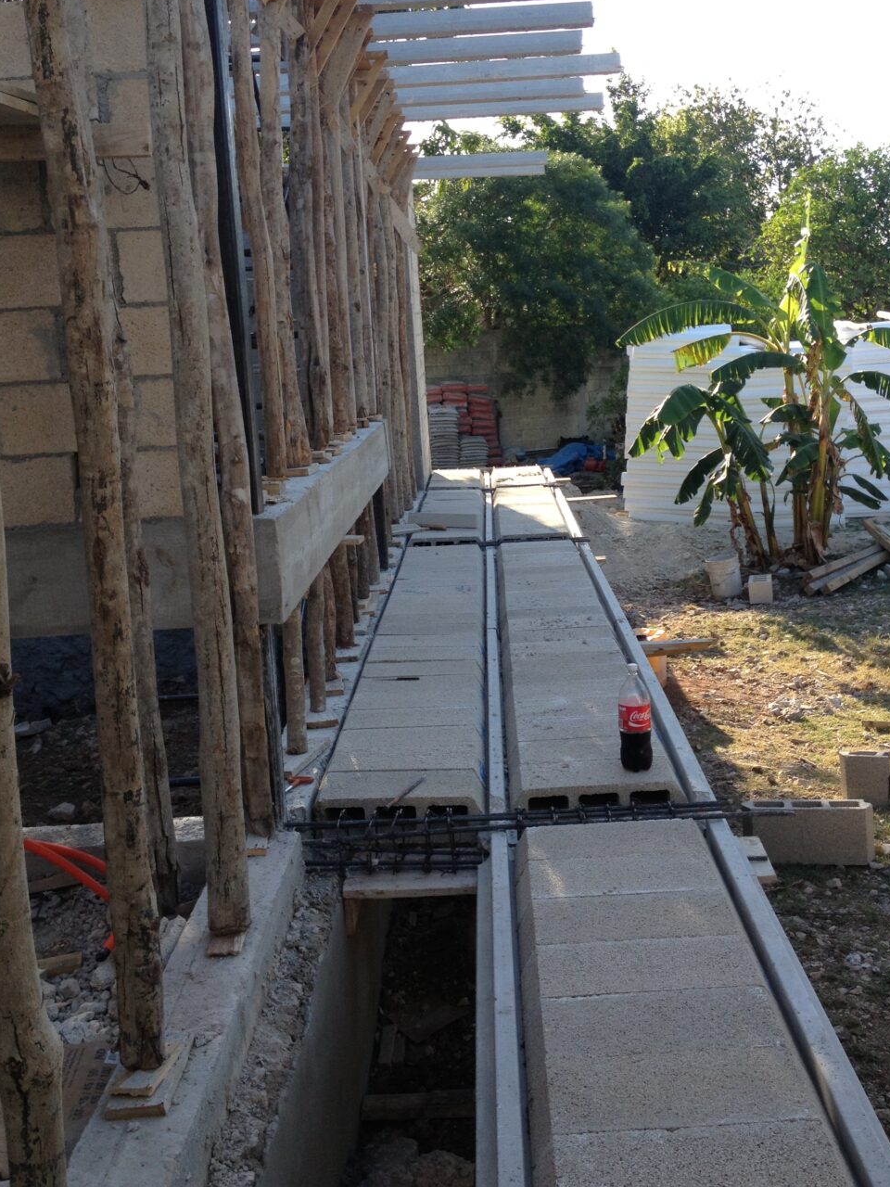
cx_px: 487
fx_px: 1440
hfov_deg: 34.3
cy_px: 505
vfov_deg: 44.7
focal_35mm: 42
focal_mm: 4.28
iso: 50
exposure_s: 1/484
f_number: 2.4
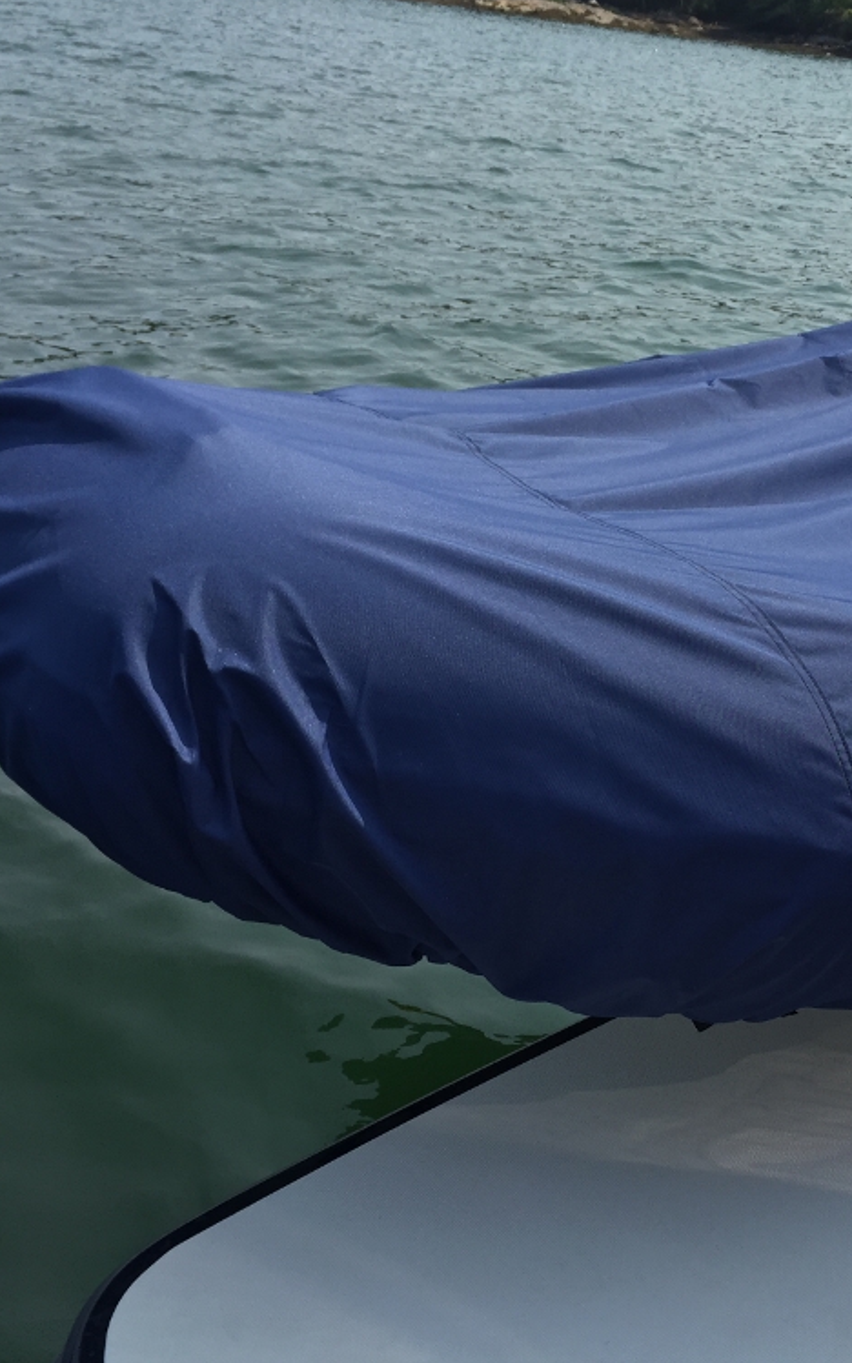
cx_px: 712
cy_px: 671
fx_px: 1561
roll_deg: -8.3
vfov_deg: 47.2
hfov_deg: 29.7
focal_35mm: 42
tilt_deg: -19.7
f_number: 2.2
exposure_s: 1/2326
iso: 32
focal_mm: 4.15
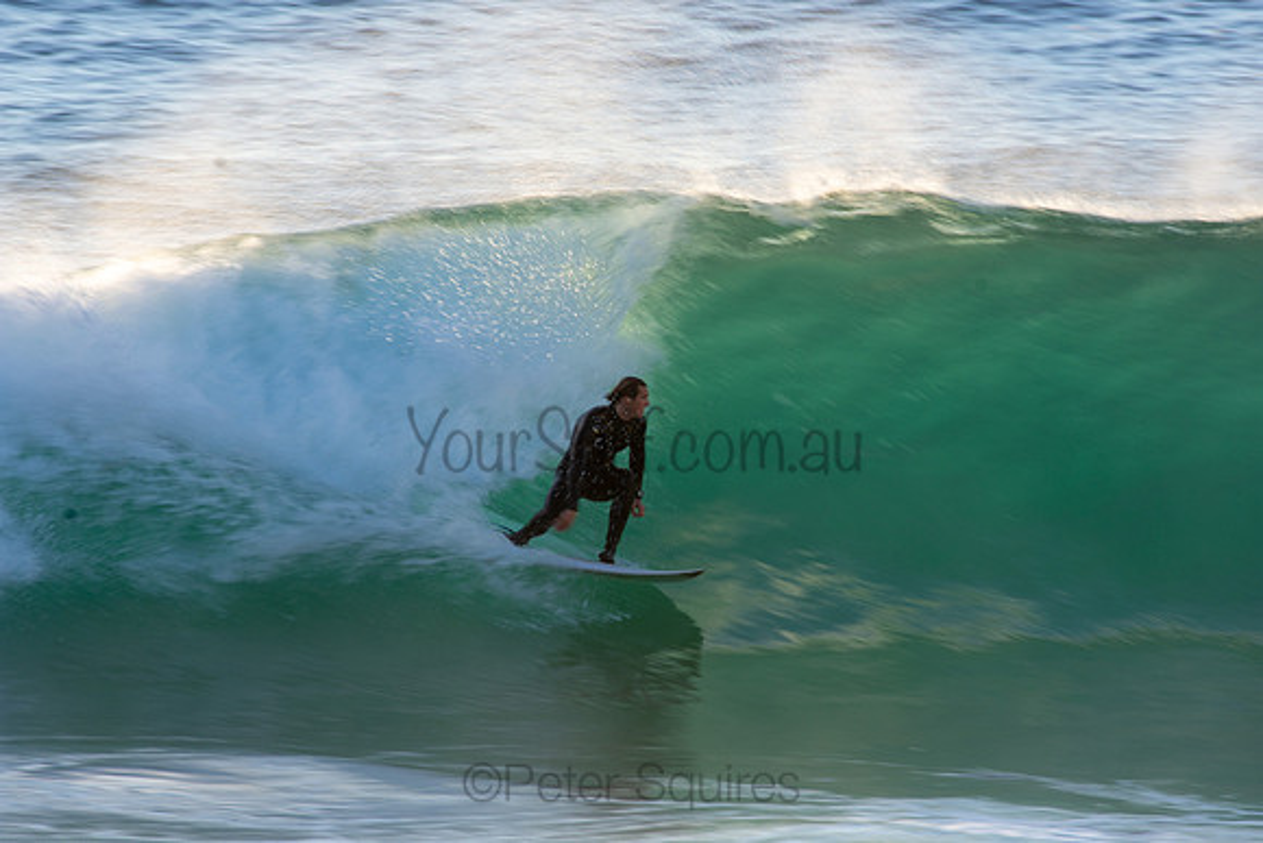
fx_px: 26317
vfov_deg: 1.8
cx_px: 632
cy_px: 422
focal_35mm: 750
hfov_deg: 2.7
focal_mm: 500
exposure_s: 1/60
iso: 100
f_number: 11
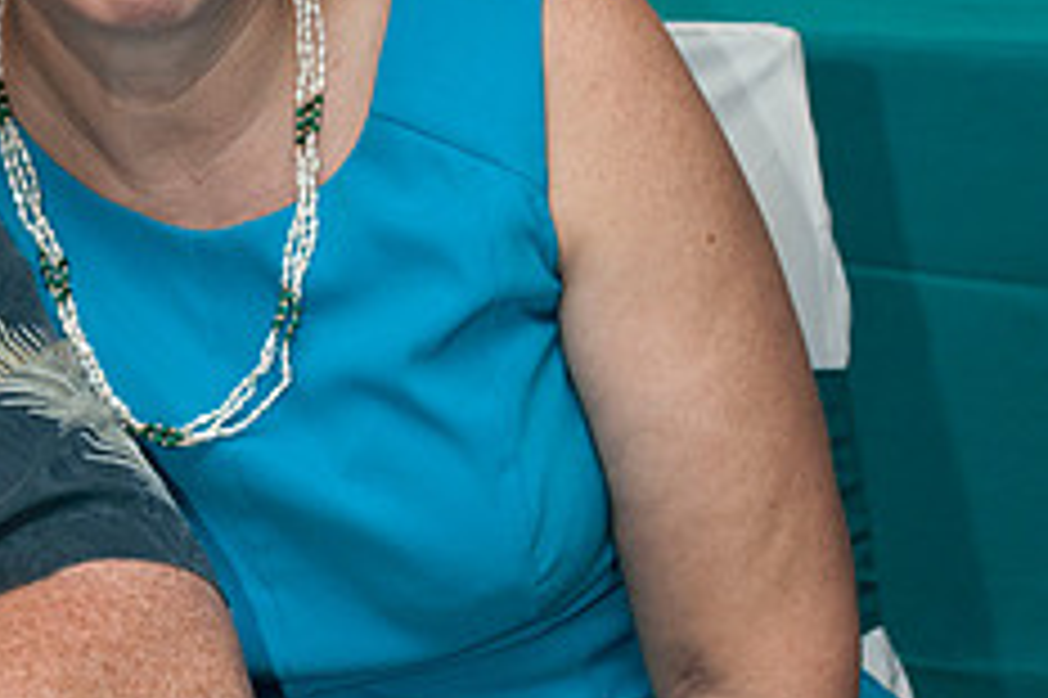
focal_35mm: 179
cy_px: 7
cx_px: -108
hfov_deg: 11.3
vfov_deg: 7.6
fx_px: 5207
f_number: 5.6
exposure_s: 1/160
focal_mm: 48
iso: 400
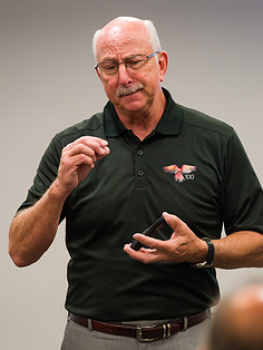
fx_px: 3591
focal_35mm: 355
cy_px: 156
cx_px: 88
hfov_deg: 4.2
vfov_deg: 5.6
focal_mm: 200
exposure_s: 1/125
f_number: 3.2
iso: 2500
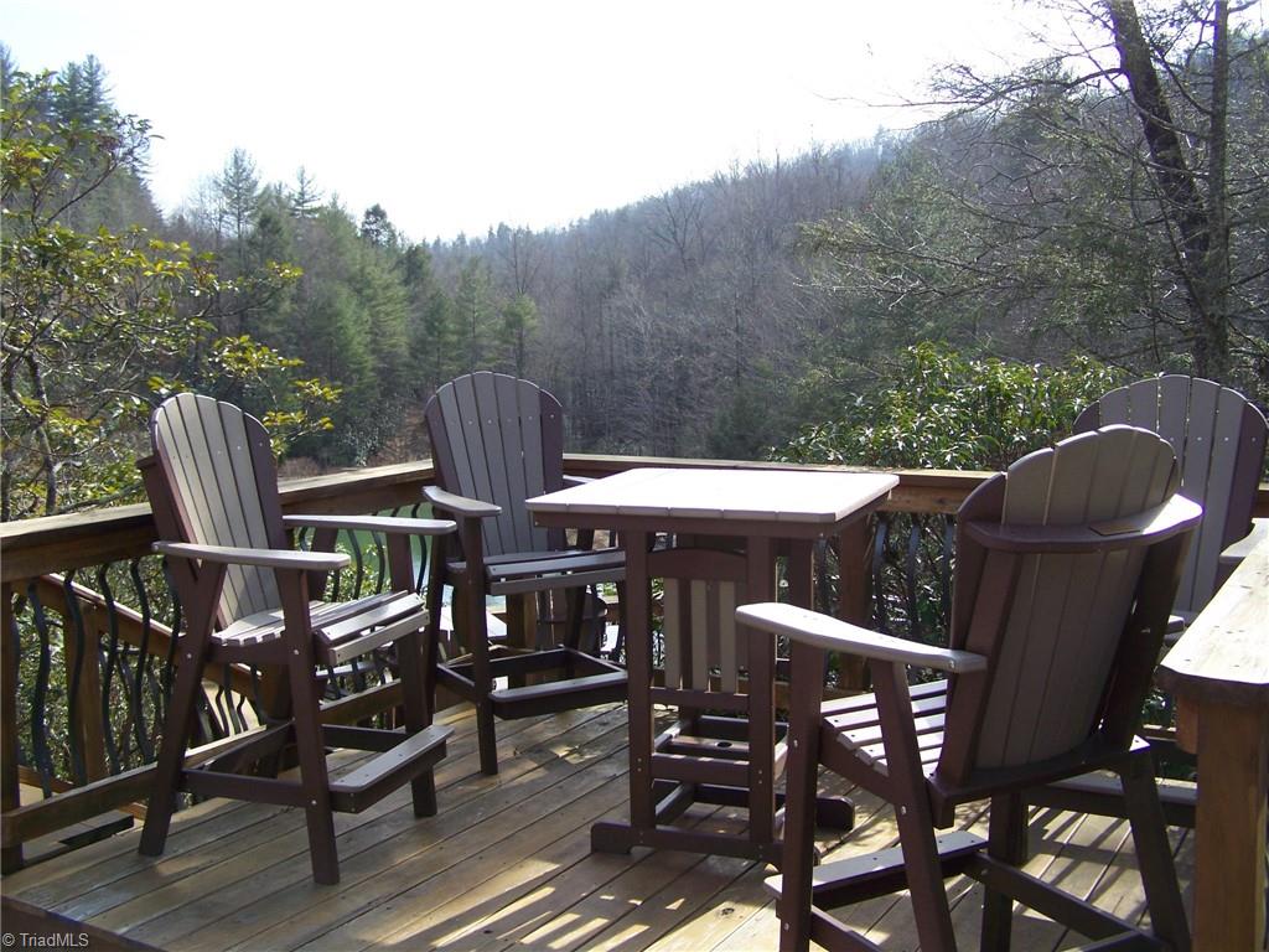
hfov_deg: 49.0
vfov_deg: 37.7
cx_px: 634
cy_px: 476
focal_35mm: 38
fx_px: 1393
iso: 64
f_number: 2.8
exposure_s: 1/320
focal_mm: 6.3
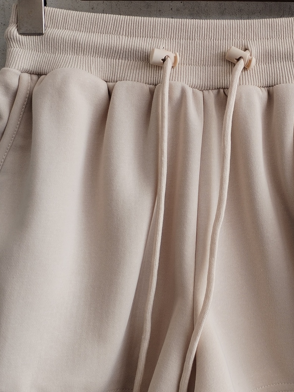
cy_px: 235
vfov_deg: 29.3
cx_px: 202
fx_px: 748
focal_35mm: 66
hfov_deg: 22.1
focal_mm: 4.75
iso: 100
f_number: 1.8
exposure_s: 1/126
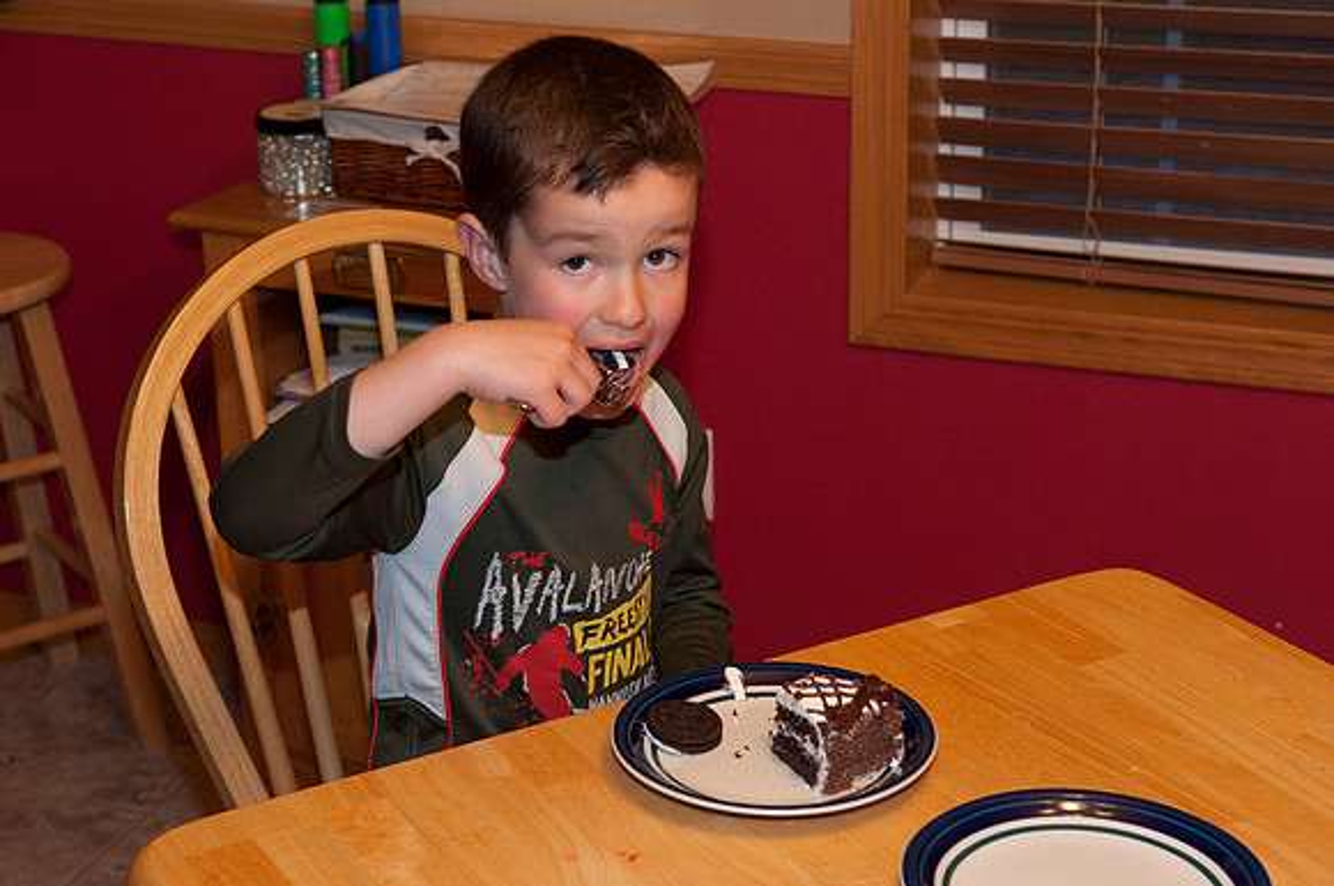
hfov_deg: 29.9
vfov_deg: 20.1
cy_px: 443
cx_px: 667
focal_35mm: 68
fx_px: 2498
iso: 800
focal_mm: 45
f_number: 4
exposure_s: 1/60
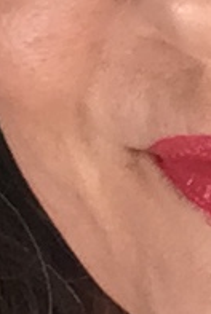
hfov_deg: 6.5
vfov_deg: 9.8
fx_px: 1831
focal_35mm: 209
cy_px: 124
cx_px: 329
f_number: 2.2
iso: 80
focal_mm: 2.65
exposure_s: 1/33
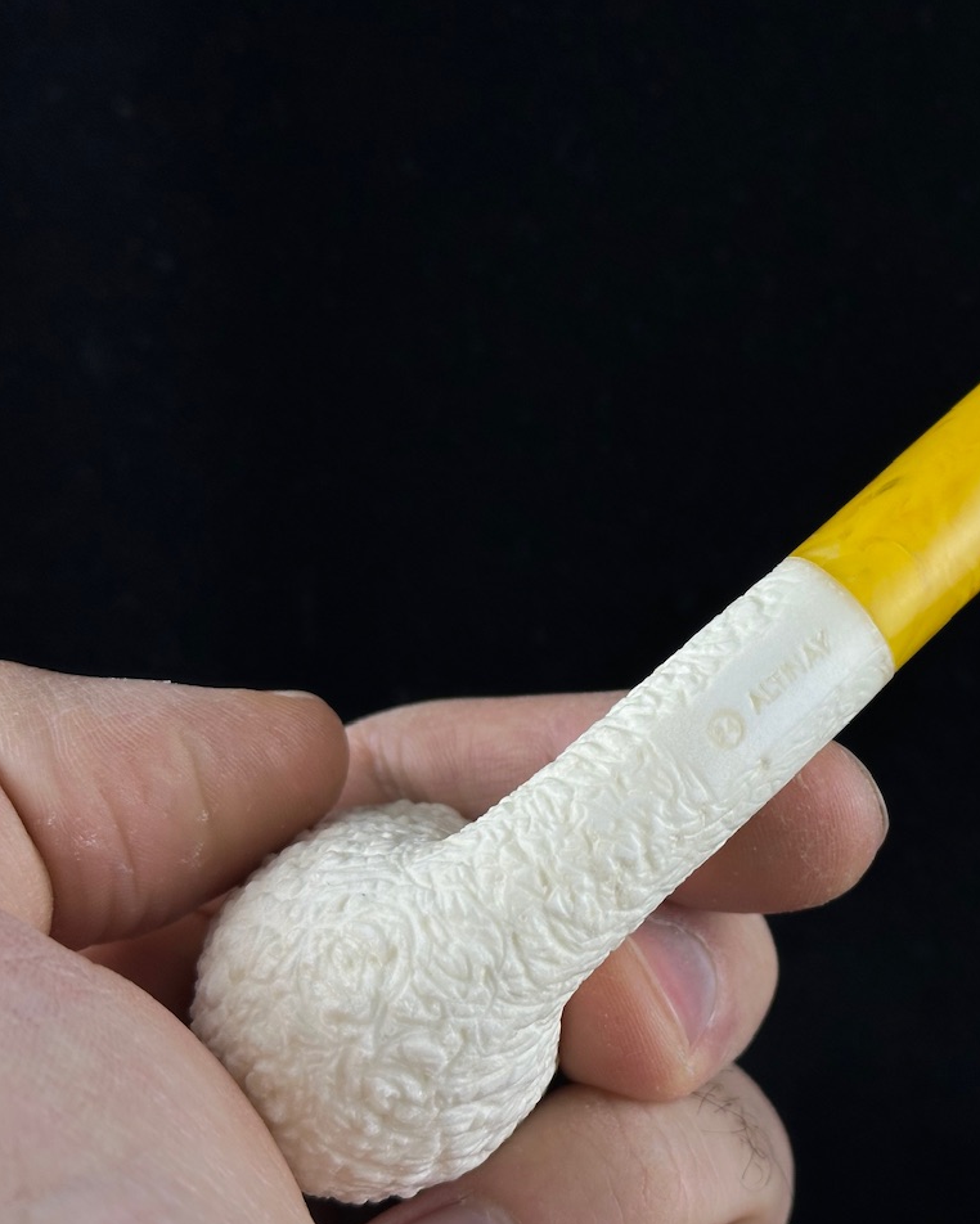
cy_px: 613
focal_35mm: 63
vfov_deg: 30.0
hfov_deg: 23.9
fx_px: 2283
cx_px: 781
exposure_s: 1/642
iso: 64
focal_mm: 6.86
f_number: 1.78
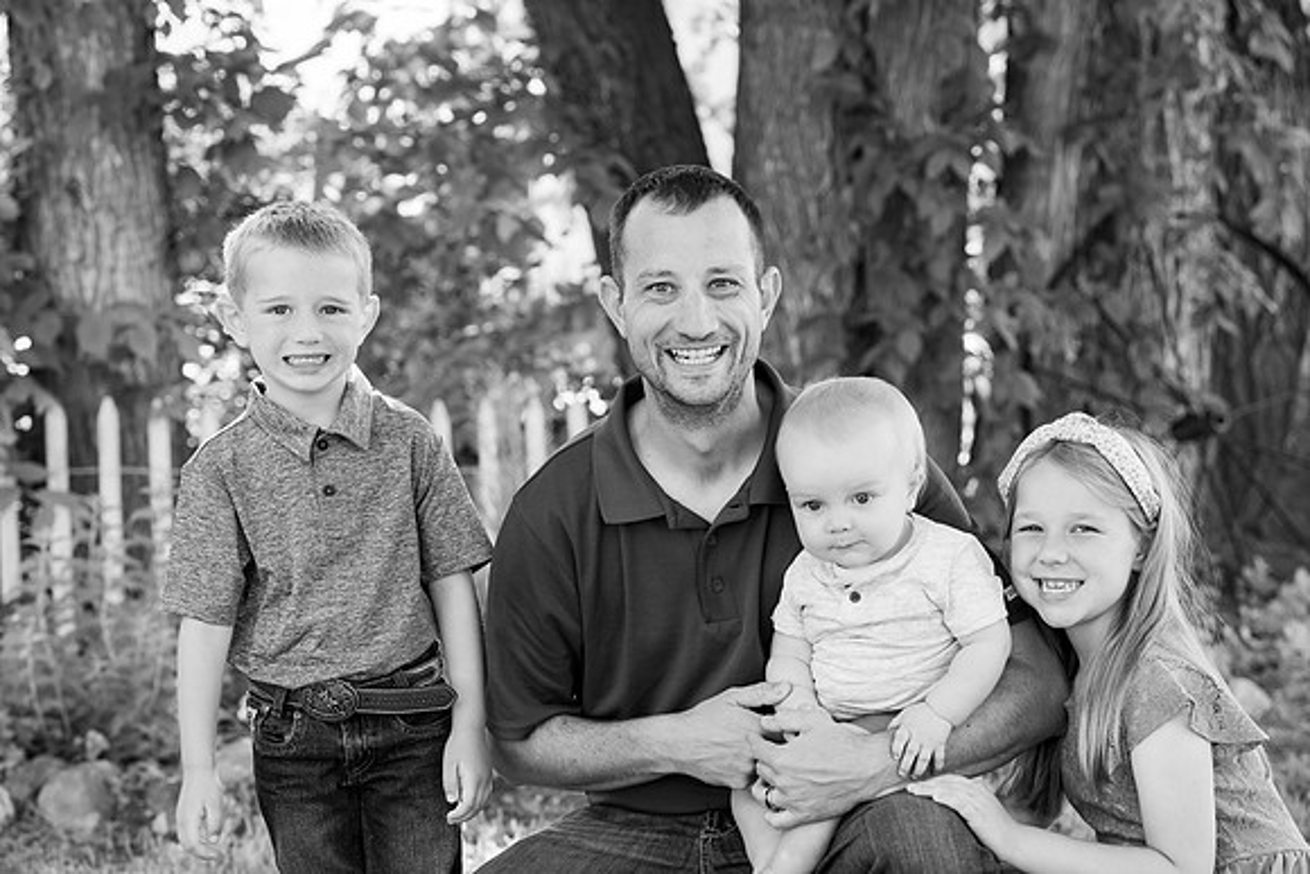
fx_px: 3458
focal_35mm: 95
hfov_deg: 21.5
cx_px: 655
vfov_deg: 14.4
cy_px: 437
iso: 800
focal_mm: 95
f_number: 4.5
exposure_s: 1/200
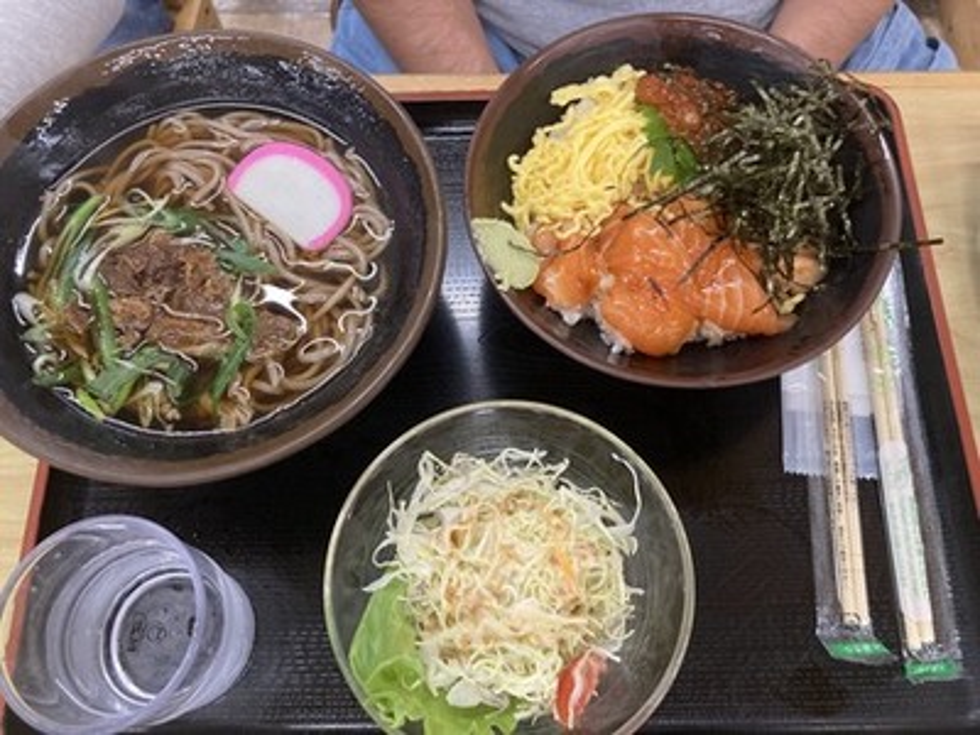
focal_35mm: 28
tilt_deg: -69.4
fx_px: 793
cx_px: 490
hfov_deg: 63.4
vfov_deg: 49.7
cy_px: 368
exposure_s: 1/60
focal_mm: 3.99
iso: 160
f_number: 1.8
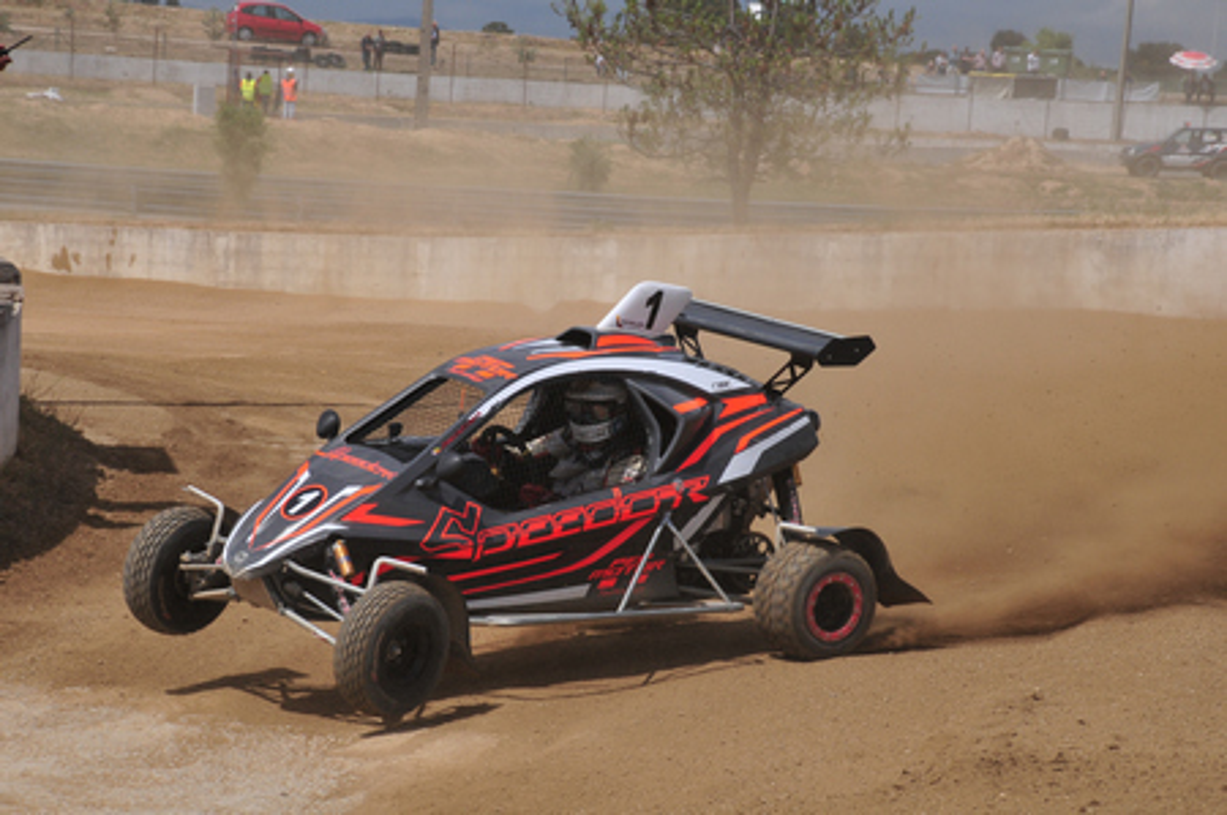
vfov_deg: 9.1
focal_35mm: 150
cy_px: 408
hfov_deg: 13.7
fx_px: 5107
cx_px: 614
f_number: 13
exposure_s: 1/1000
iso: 400
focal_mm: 100
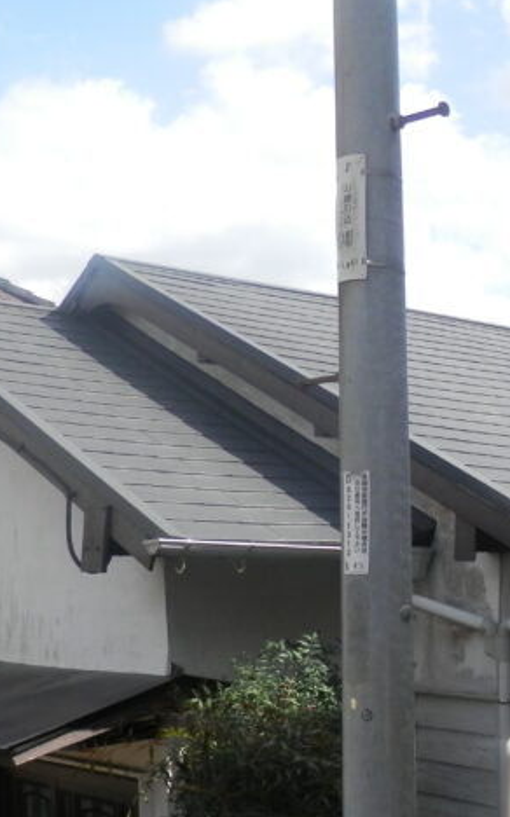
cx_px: 651
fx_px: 1291
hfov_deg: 20.5
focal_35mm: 58
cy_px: 651
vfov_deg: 34.1
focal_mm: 4.5
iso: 80
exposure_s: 1/500
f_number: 3
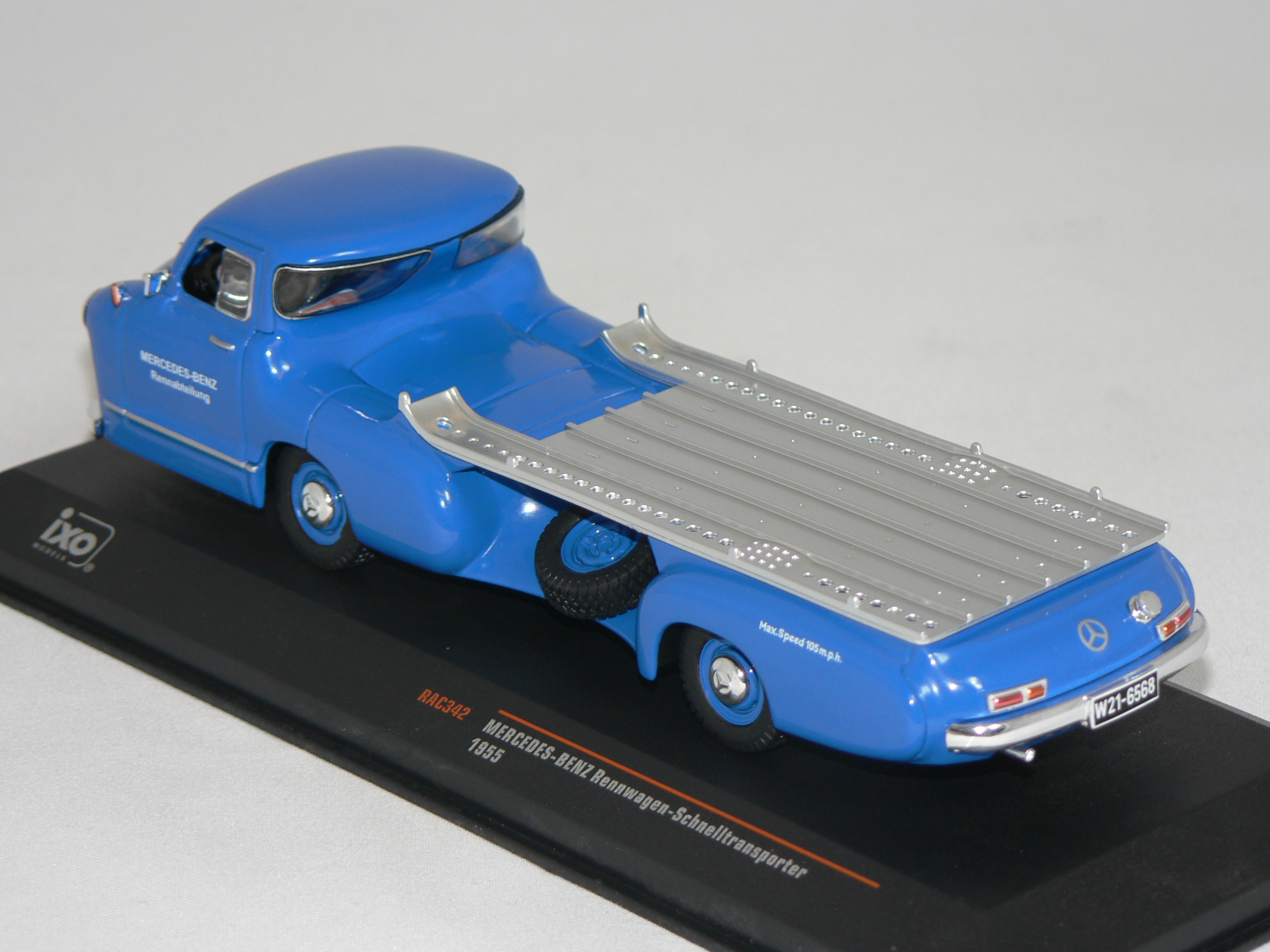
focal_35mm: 131
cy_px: 476
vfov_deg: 11.3
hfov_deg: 15.1
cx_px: 636
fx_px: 4806
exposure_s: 1/60
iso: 80
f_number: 3.2
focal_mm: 21.6
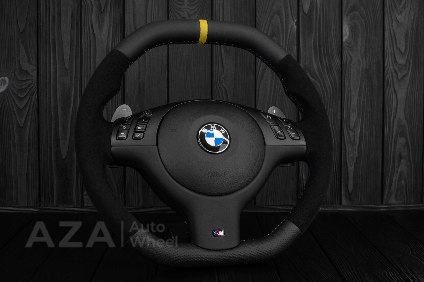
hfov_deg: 37.8
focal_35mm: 52
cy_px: 141
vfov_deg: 25.8
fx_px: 618
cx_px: 212
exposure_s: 1/125
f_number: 6.3
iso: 500
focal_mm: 35
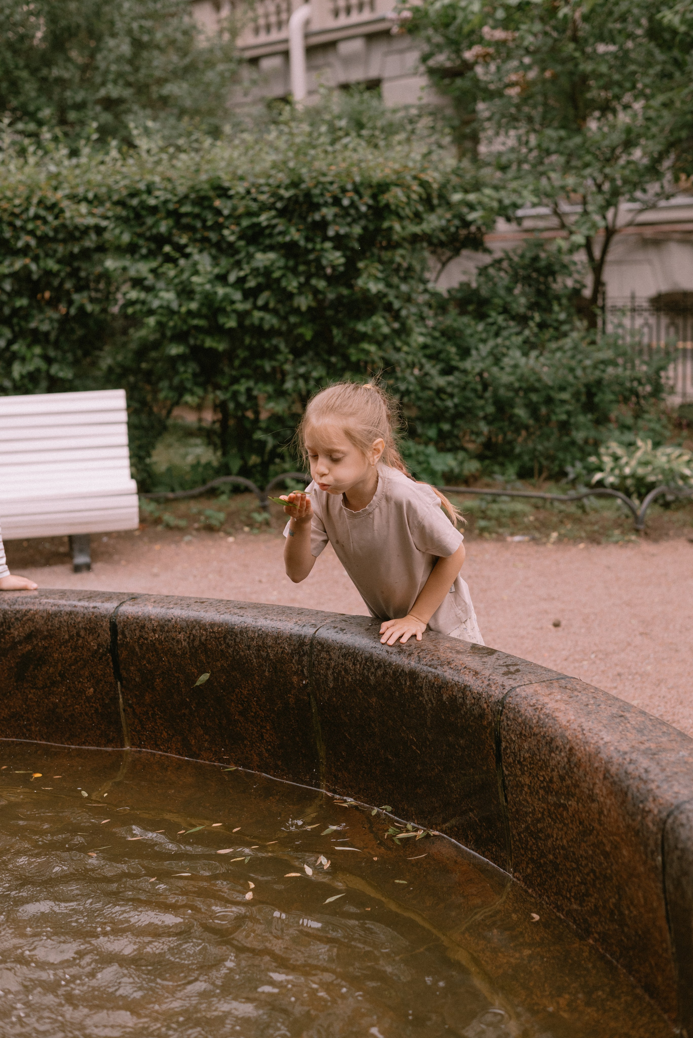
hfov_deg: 27.0
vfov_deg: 39.6
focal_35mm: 50
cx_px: 346
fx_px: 1442
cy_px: 519
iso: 640
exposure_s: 1/1600
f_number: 3.2
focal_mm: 50
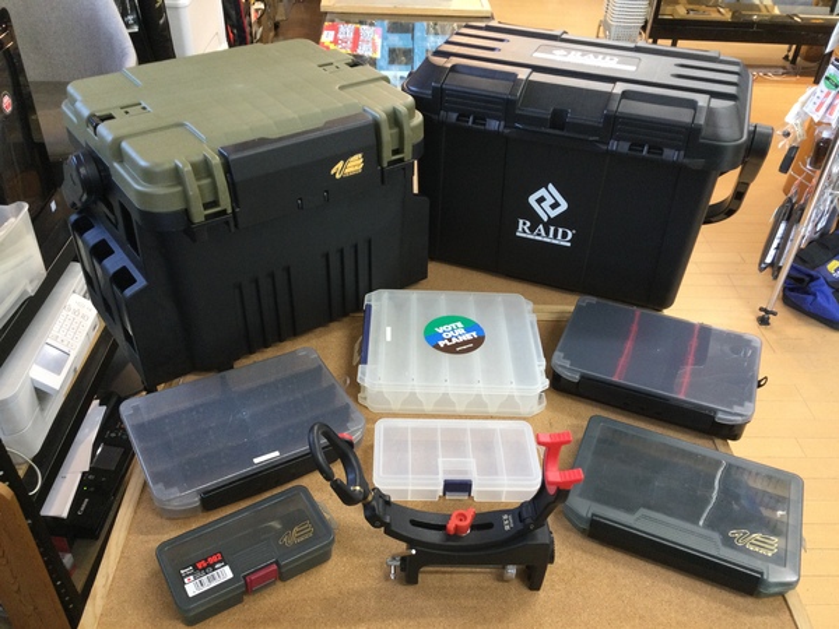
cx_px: 420
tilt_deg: -38.1
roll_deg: -2.5
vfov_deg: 45.4
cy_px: 314
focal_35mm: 31
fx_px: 751
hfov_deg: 58.4
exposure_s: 1/30
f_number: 2.4
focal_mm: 3.3
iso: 80
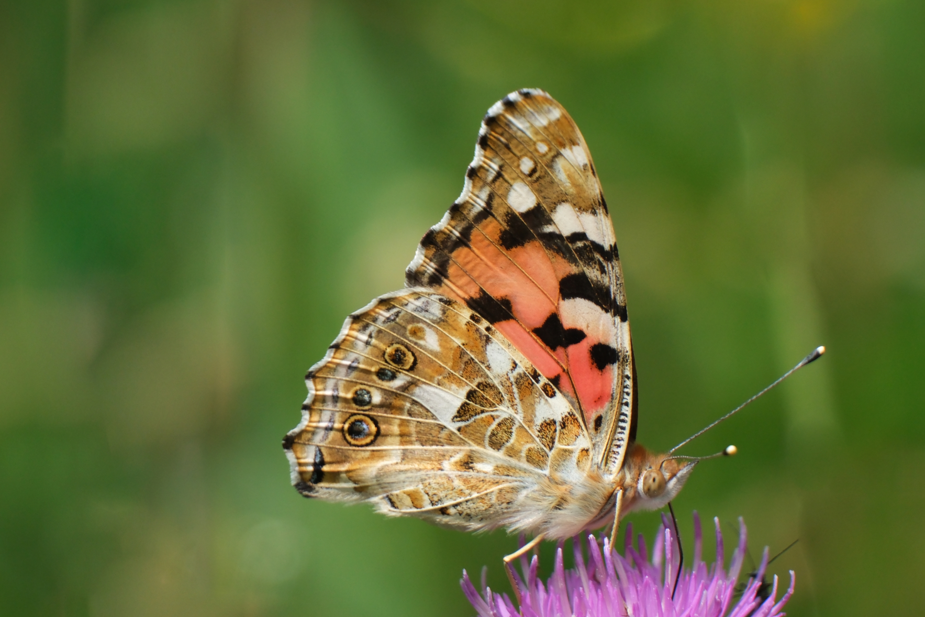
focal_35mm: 764
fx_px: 19629
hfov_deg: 2.7
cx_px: 582
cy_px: 340
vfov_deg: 1.8
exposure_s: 1/1000
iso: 400
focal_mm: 400
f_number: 5.6
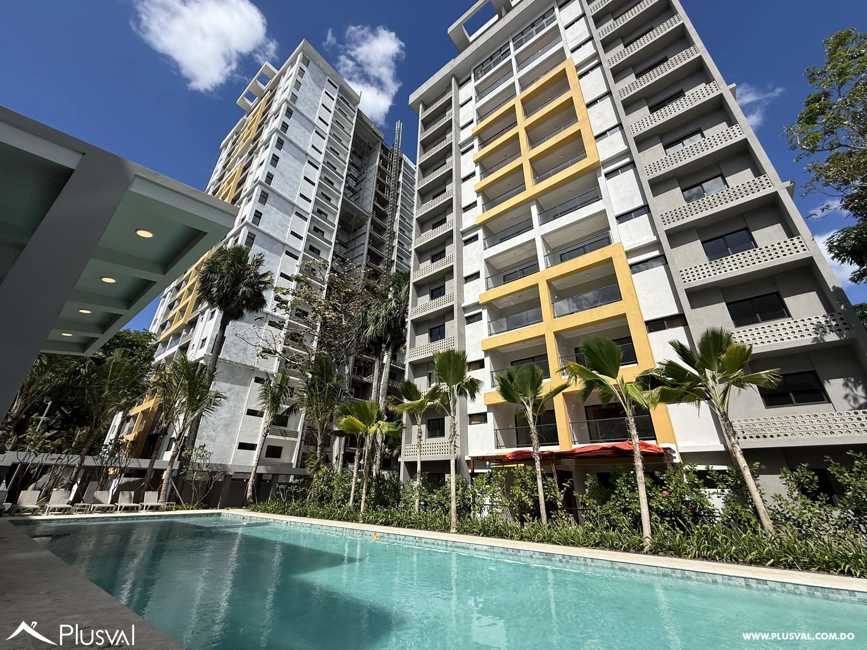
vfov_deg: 85.7
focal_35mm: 14
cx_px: 434
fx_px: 351
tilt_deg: +24.9
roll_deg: -0.8
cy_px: 325
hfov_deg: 102.1
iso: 50
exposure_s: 1/2841
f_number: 2.2
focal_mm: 2.22
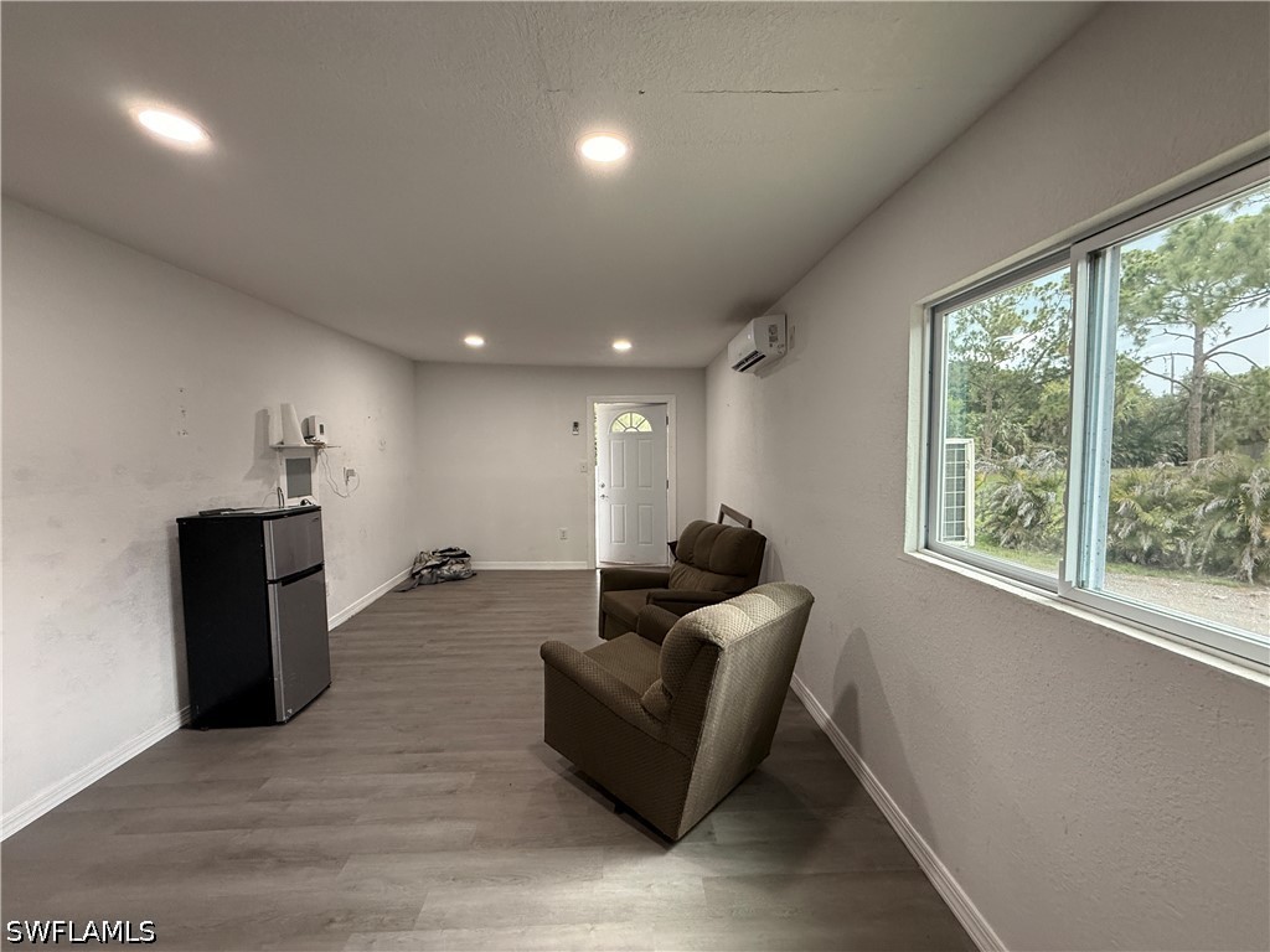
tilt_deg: -3.4
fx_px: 514
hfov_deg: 102.1
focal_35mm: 14
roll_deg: +0.4
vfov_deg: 85.7
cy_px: 476
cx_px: 635
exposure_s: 1/120
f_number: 2.2
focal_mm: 2.22
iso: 320
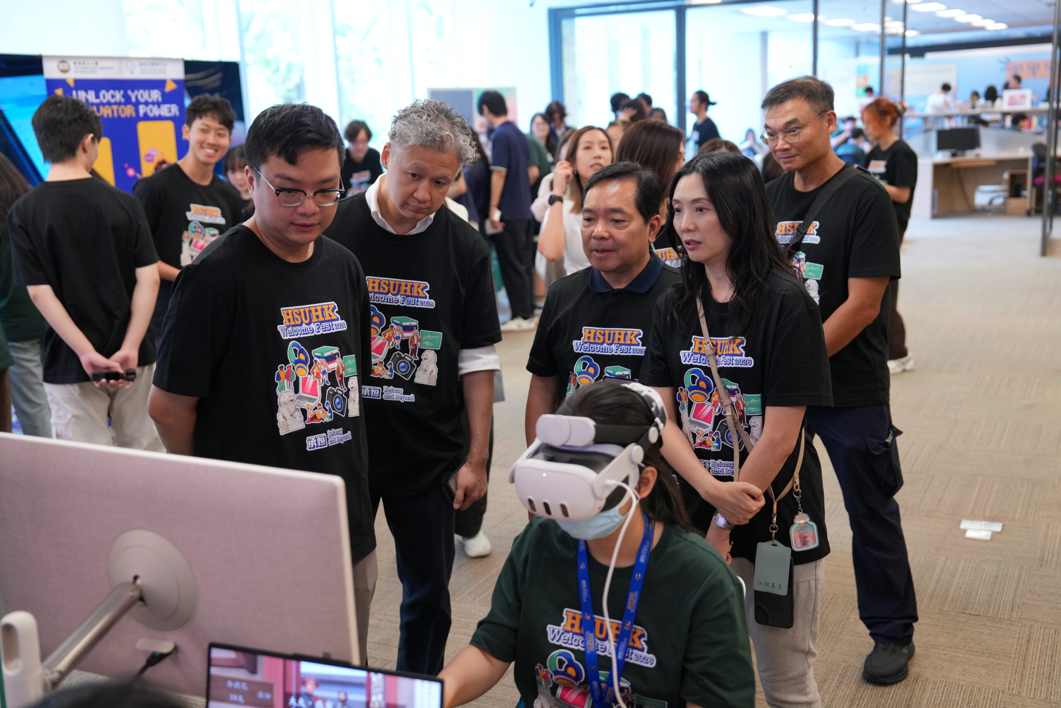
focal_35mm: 41
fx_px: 1208
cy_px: 354
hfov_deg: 47.4
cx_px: 530
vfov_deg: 32.6
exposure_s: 1/160
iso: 1250
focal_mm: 41
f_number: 2.8
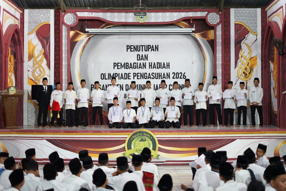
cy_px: 96
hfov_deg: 39.6
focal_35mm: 50
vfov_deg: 27.0
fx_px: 397
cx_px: 143
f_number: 1.8
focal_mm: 50
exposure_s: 1/125
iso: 2500
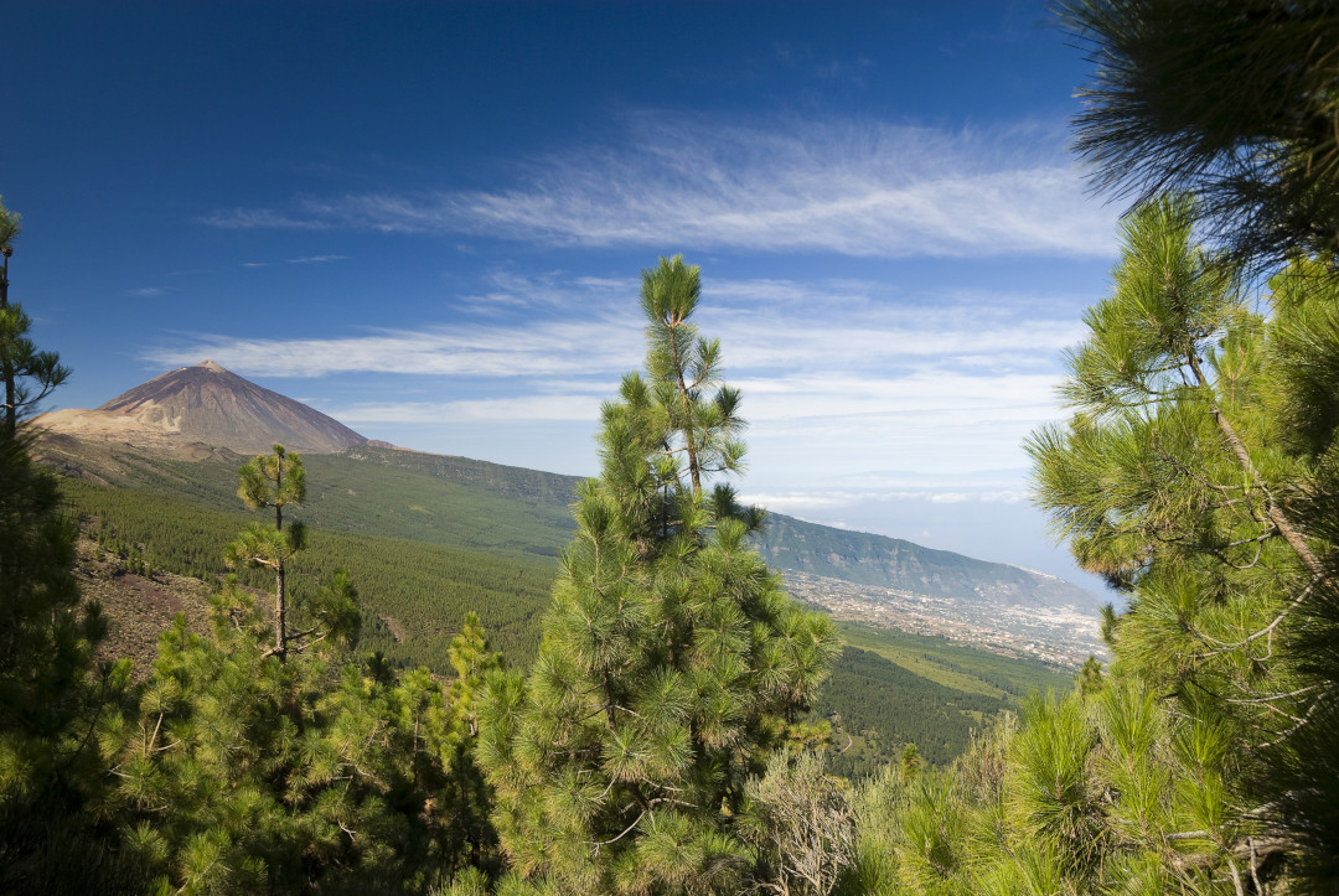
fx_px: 2346
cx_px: 670
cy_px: 448
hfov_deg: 31.9
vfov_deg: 21.6
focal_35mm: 63
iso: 100
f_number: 11
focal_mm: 42
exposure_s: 1/30
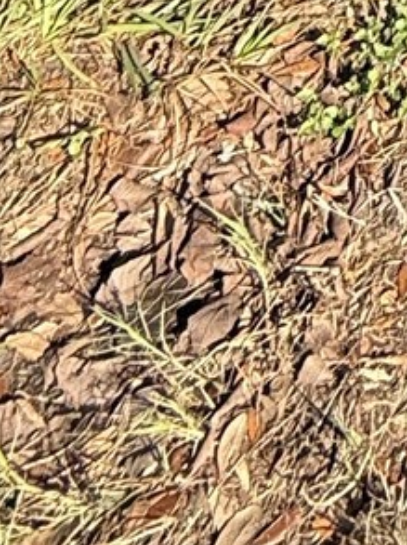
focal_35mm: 98
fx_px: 1540
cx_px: 860
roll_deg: +1.0
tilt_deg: -3.7
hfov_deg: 12.8
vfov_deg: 12.0
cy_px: -1017
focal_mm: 2.22
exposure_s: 1/1189
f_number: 2.2
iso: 50
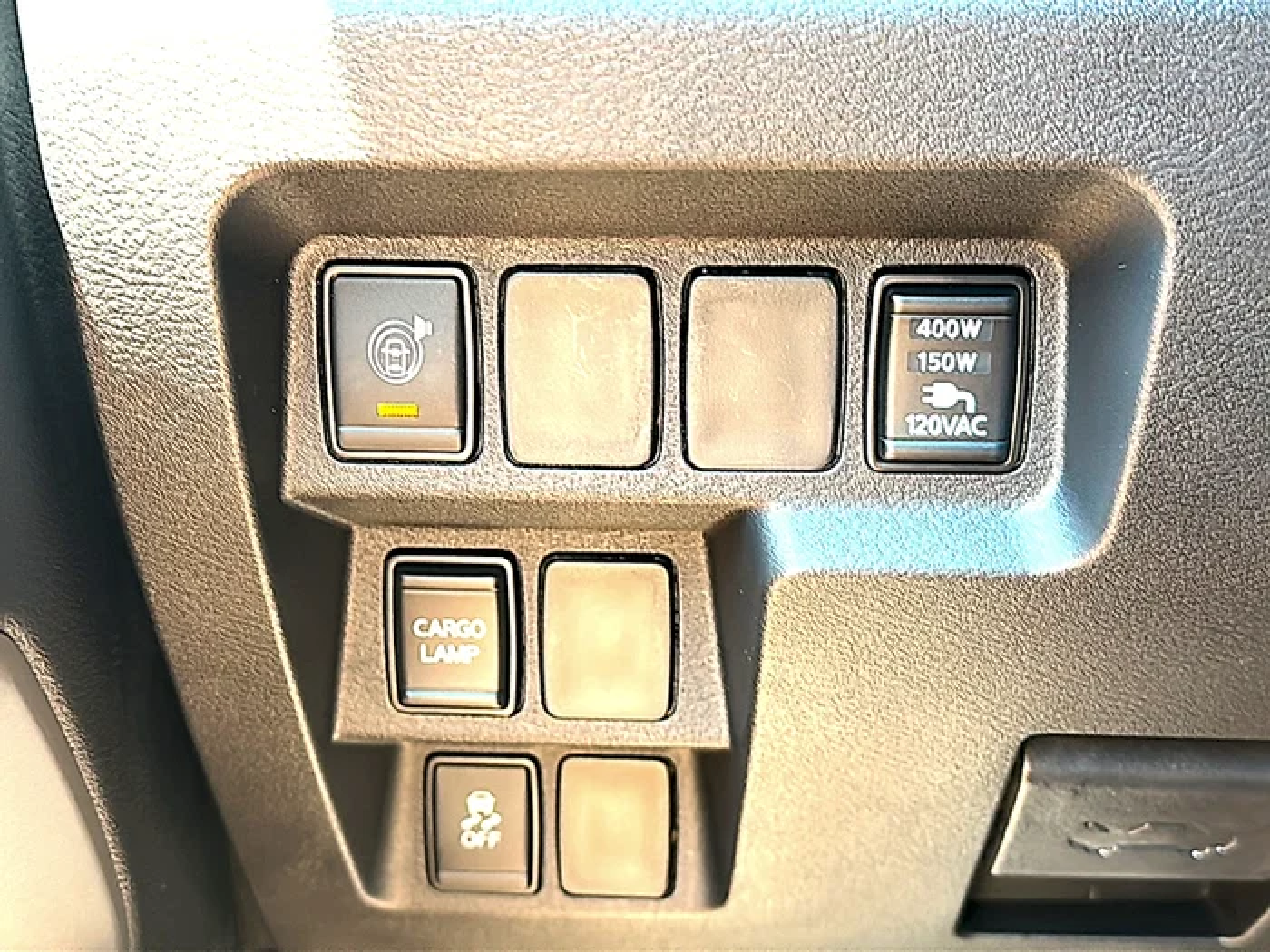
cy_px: 476
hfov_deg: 44.8
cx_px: 635
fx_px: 1541
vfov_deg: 34.3
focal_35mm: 42
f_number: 1.78
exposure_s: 1/40
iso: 80
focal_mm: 6.86
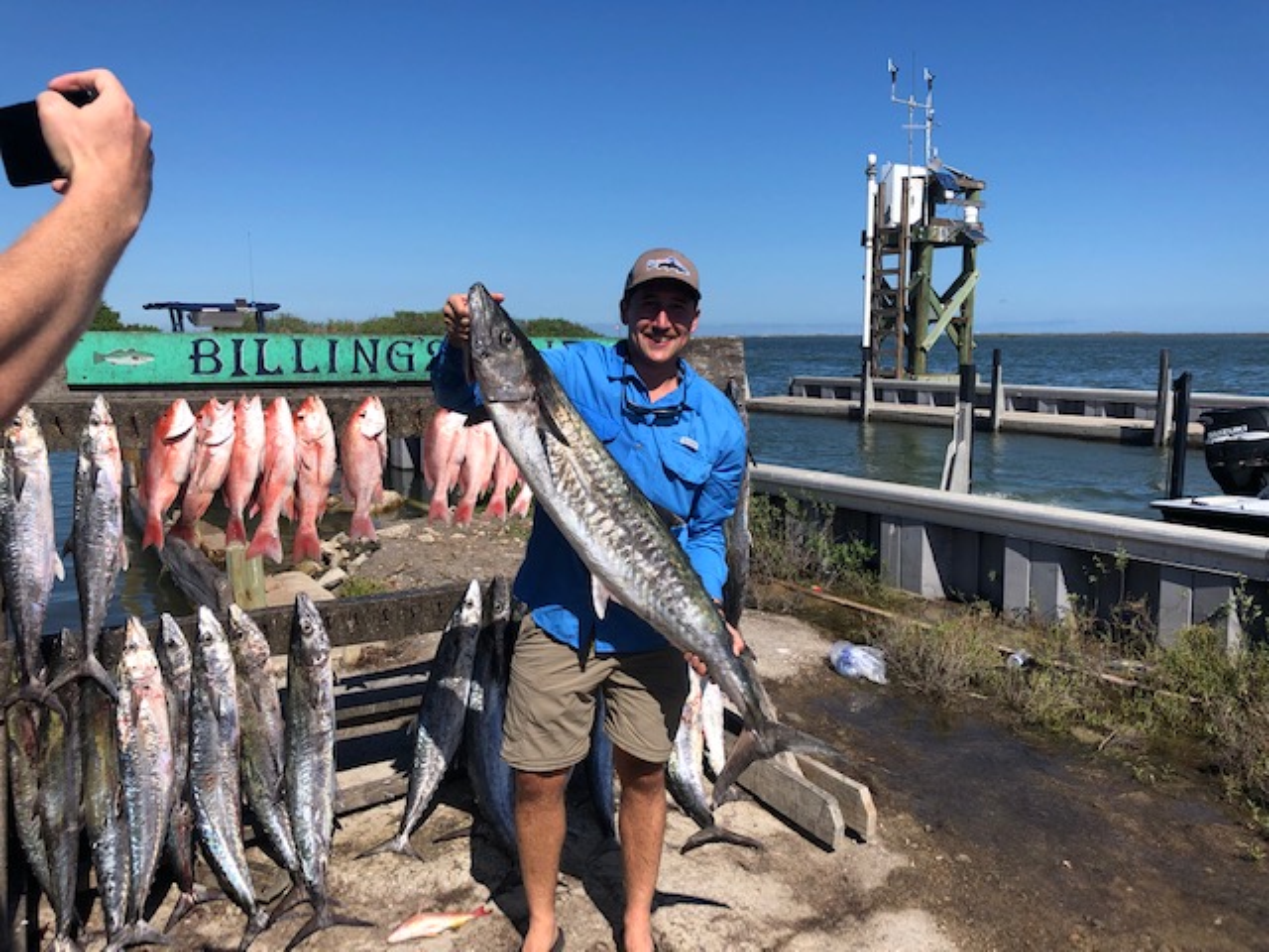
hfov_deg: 63.4
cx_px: 634
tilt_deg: -5.0
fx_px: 1026
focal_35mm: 28
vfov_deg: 49.7
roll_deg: +0.5
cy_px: 476
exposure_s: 1/2857
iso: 20
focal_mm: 3.99
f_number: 1.8
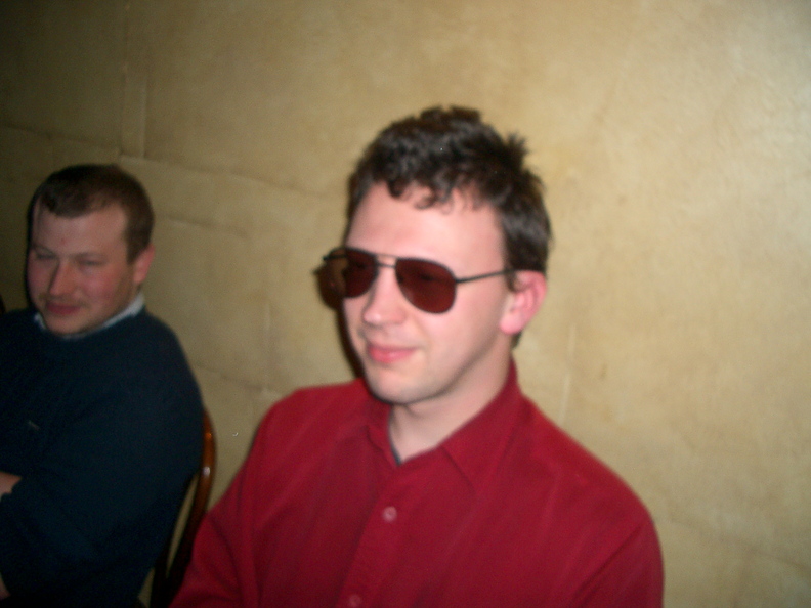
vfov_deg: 40.7
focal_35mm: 35
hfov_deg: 52.6
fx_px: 820
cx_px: 406
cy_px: 304
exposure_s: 1/40
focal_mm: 5.8
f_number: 2.6
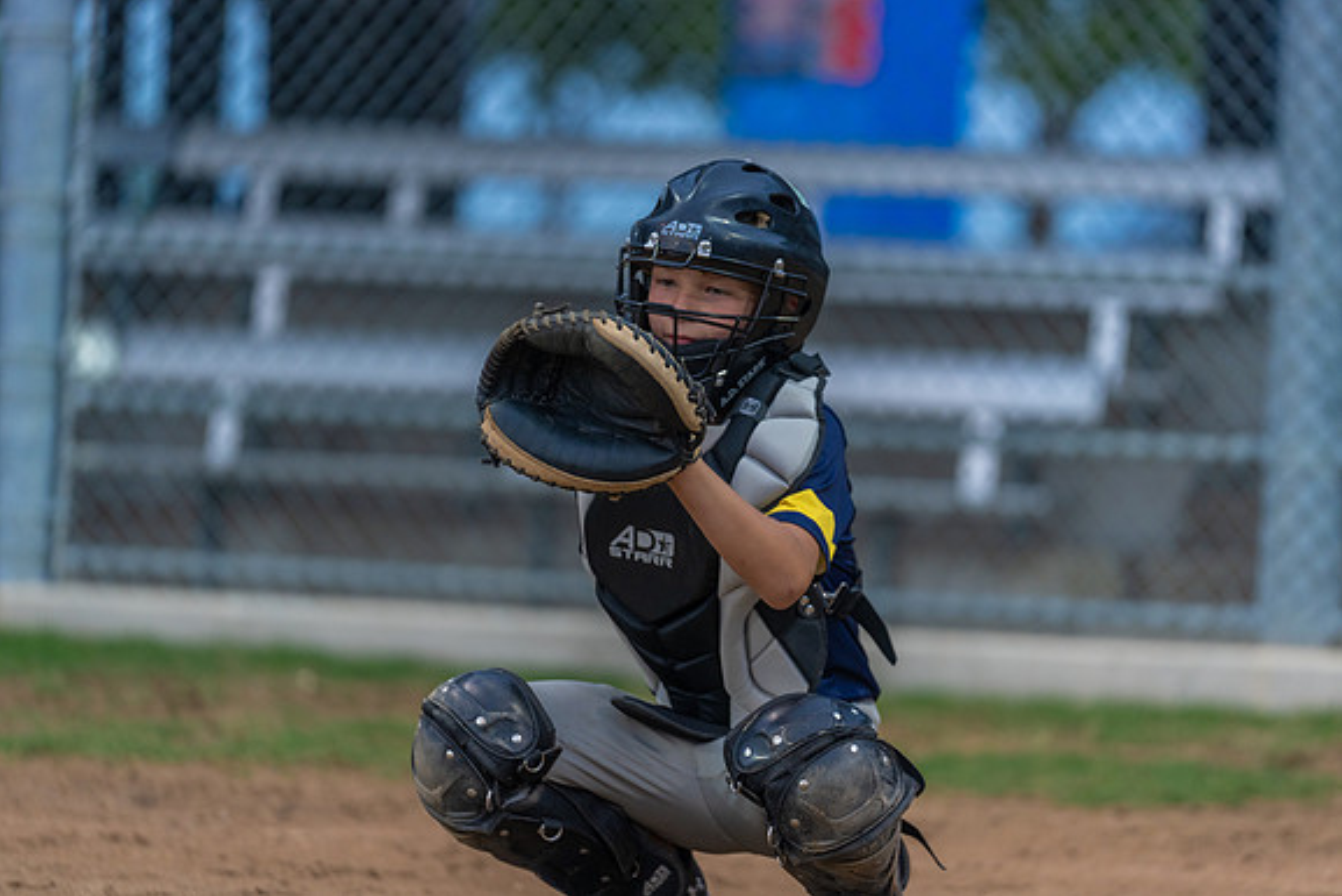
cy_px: 448
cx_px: 672
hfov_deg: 10.9
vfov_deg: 7.3
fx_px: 7010
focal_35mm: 188
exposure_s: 1/1000
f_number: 2.8
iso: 1250
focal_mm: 187
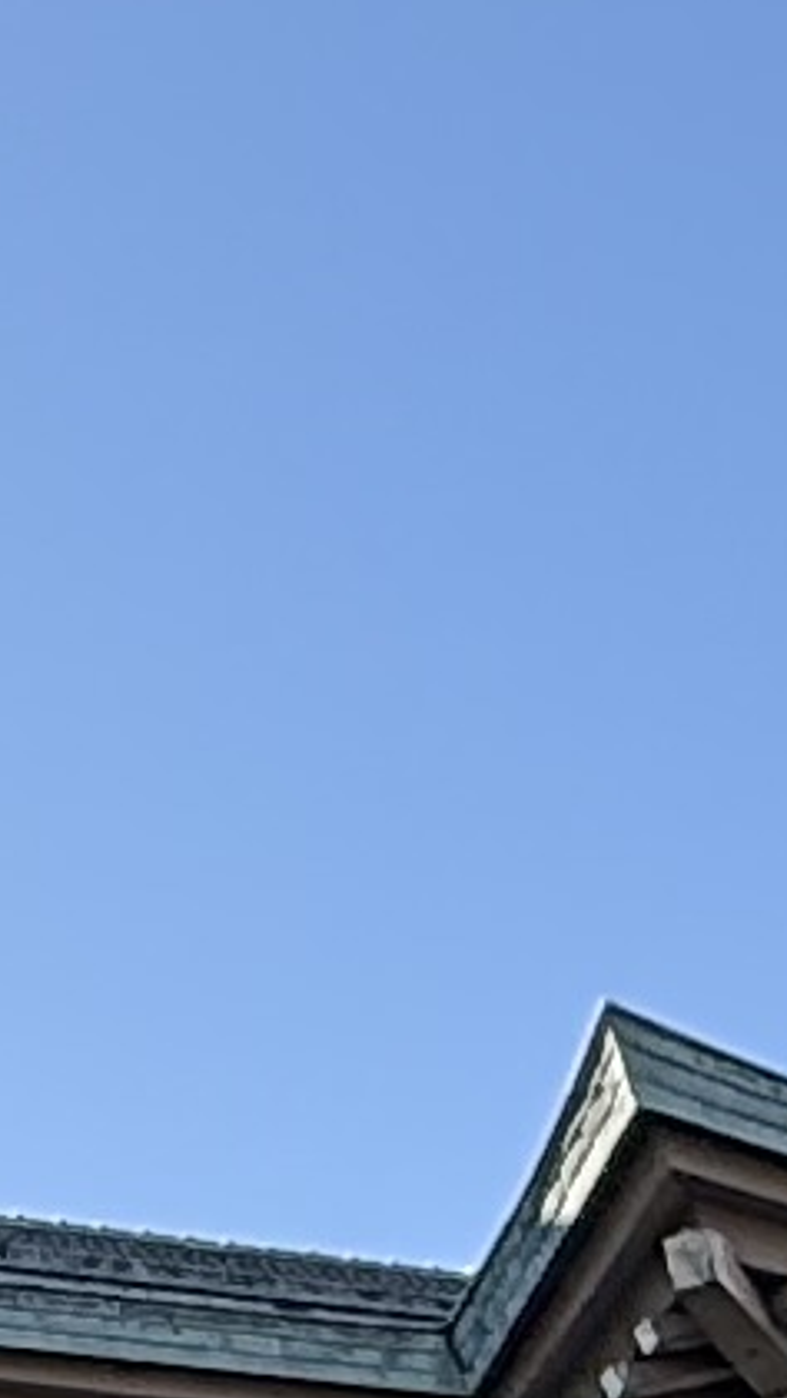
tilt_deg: +27.3
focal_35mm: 146
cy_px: 1521
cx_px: -545
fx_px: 5413
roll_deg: +1.1
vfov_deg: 14.4
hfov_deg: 8.1
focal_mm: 2.22
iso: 50
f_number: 2.2
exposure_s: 1/876
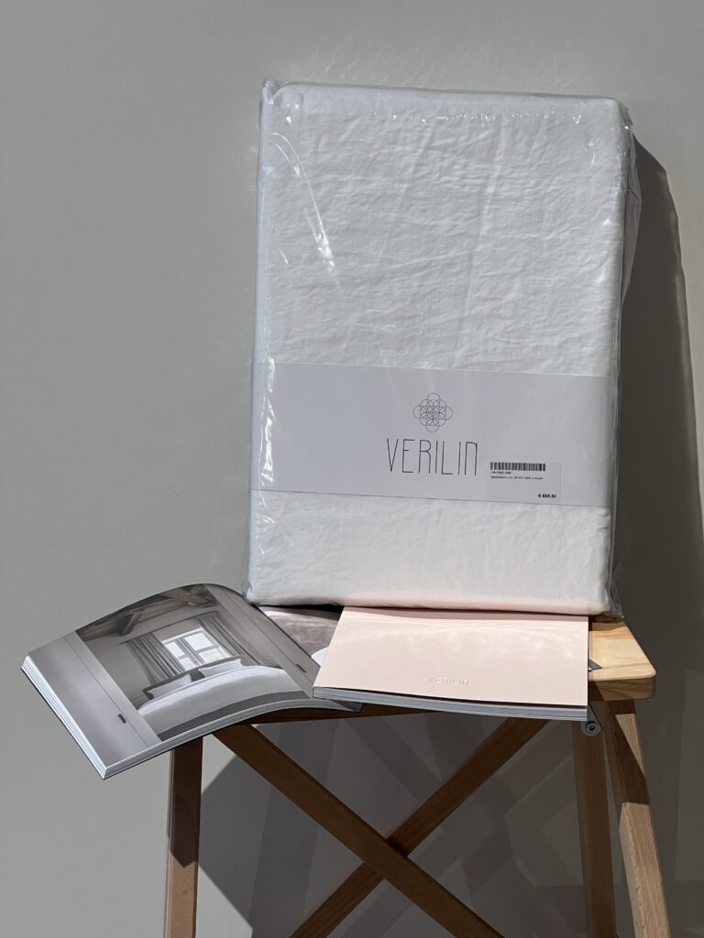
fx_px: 2088
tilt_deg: -15.9
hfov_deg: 19.1
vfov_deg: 25.3
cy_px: 469
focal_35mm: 77
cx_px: 352
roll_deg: +2.2
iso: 200
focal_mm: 9
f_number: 2.8
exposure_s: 1/100
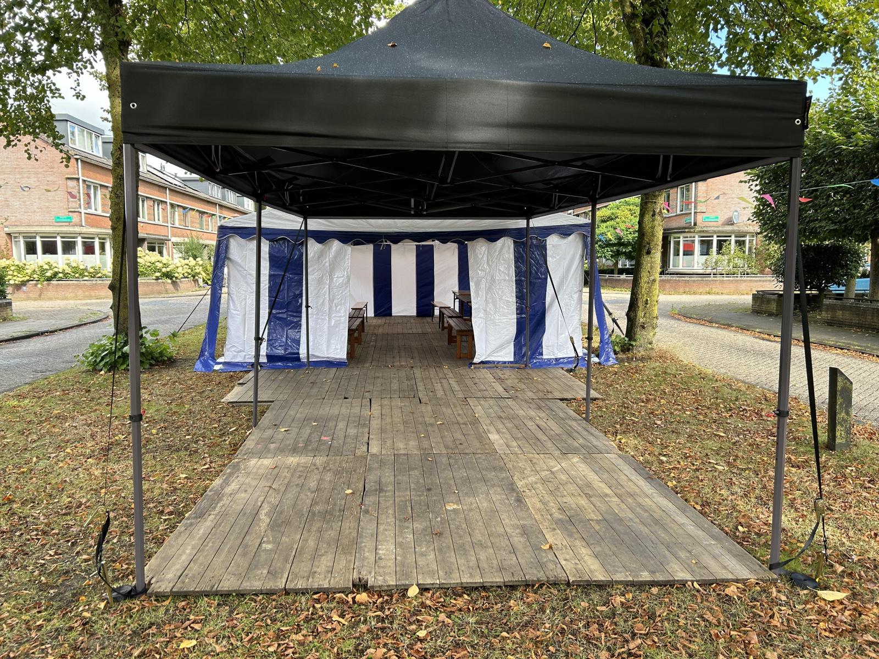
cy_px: 330
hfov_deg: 67.3
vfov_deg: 53.1
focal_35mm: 26
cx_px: 440
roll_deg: +0.5
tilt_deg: -6.5
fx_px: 660
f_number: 1.5
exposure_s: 1/316
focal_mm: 5.7
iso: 50
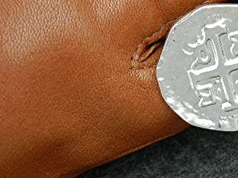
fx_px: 1155
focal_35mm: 168
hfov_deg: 11.7
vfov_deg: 8.8
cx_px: 215
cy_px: 77
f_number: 4.4
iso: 200
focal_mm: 16
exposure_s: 1/7
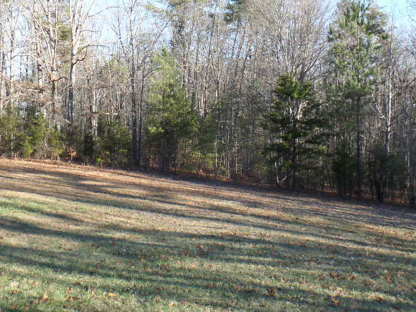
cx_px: 240
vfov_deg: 32.9
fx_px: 529
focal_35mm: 44
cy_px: 158
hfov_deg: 42.8
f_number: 3.4
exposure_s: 1/180
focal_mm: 6.2
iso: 100
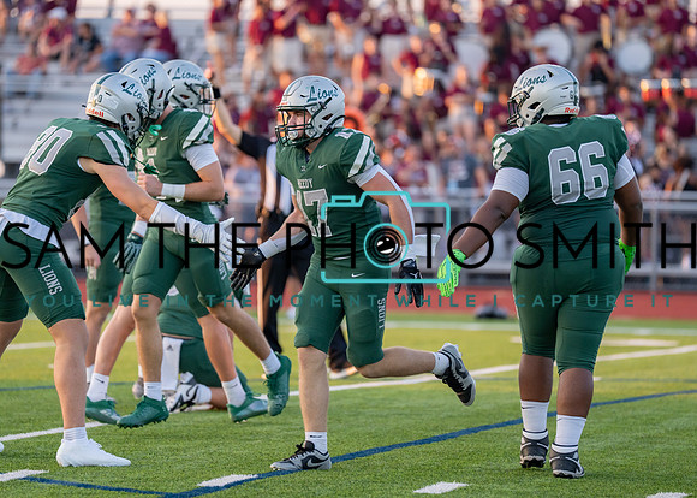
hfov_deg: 8.0
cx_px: 339
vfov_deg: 5.7
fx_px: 4959
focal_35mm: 251
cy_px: 218
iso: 500
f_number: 2.8
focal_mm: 200
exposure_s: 1/1250
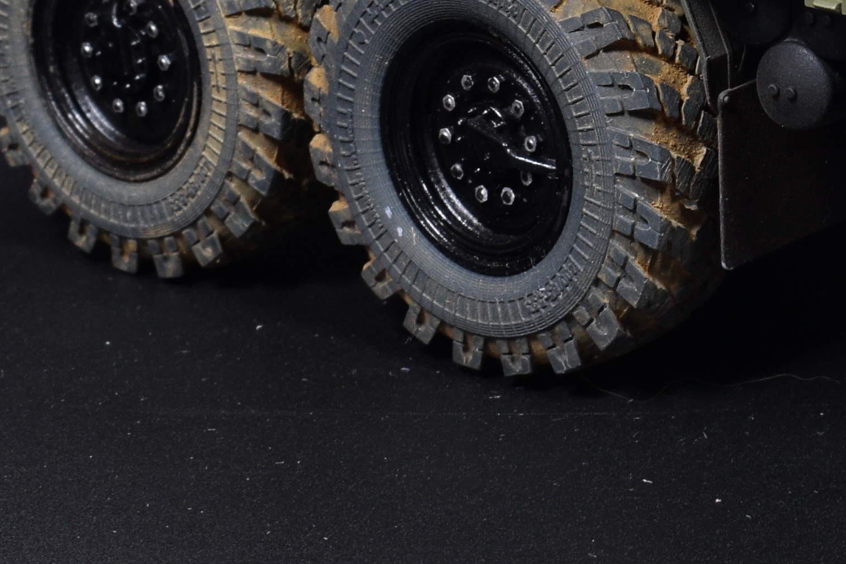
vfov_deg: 7.9
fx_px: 4041
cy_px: -129
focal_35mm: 172
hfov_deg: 11.5
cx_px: 1258
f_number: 18
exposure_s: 1.6
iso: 100
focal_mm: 29
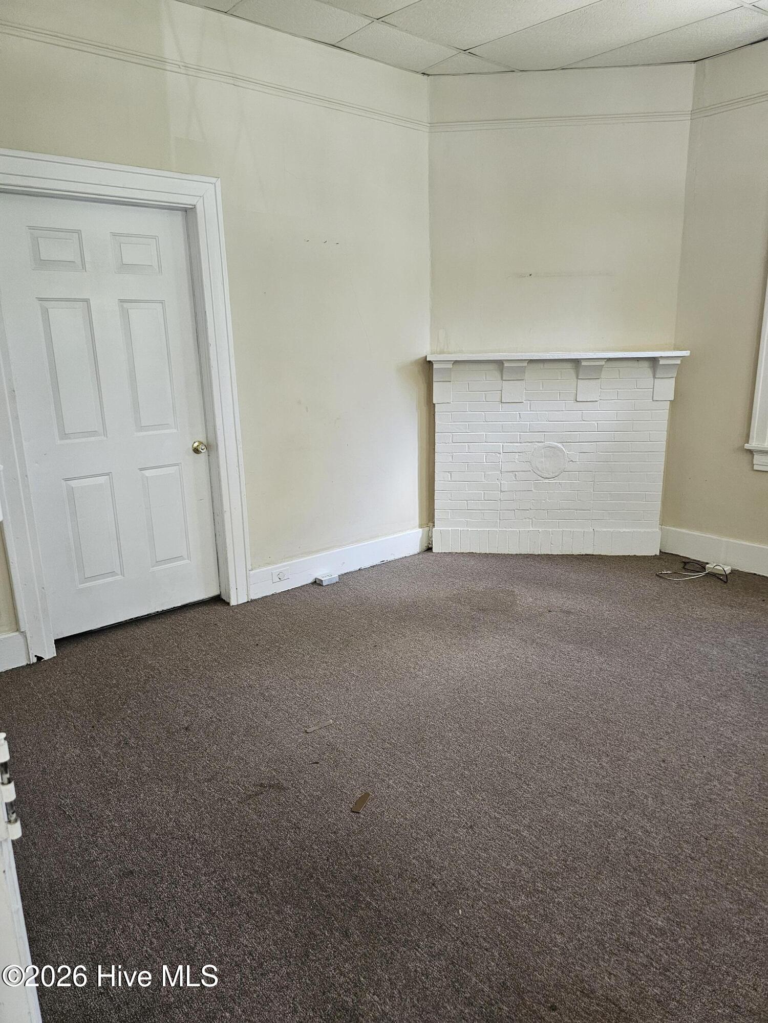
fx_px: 680
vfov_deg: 73.9
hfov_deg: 58.9
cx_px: 384
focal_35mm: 23
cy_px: 512
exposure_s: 1/138
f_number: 1.7
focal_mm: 6.3
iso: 320
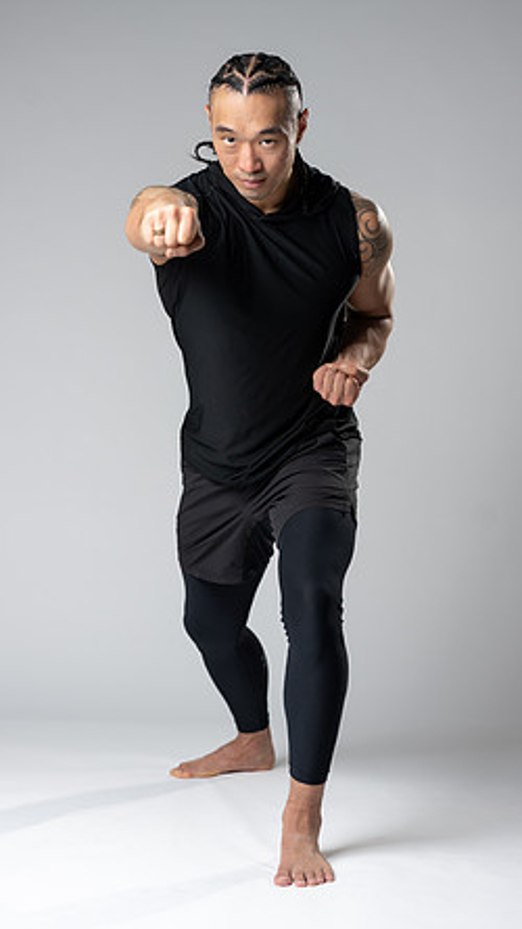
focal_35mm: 90
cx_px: 263
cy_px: 466
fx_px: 2217
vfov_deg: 23.7
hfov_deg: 13.4
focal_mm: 85
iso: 200
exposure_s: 1/160
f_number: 3.2
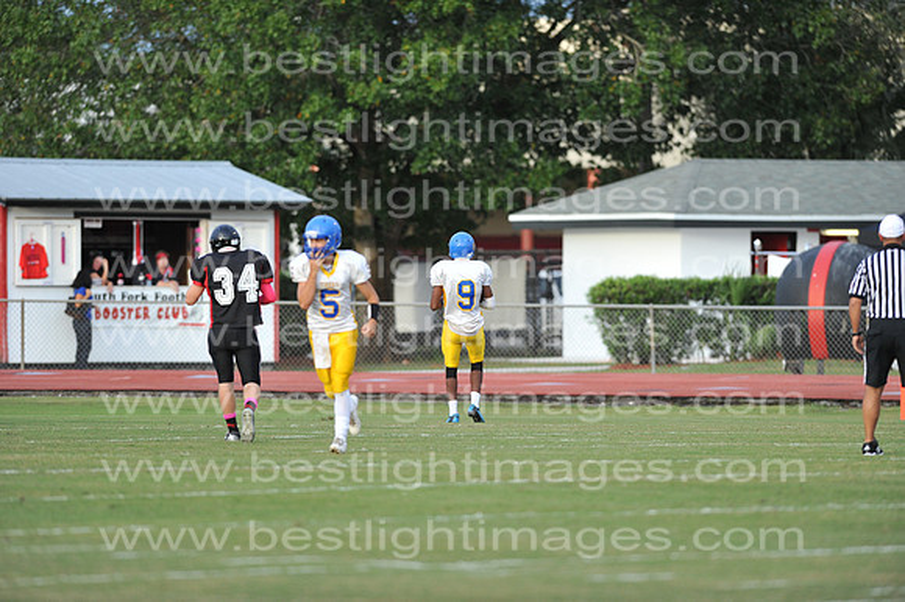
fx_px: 7537
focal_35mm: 300
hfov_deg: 6.9
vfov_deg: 4.6
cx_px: 452
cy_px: 301
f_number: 4
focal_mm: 300
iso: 1000
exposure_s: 1/2000
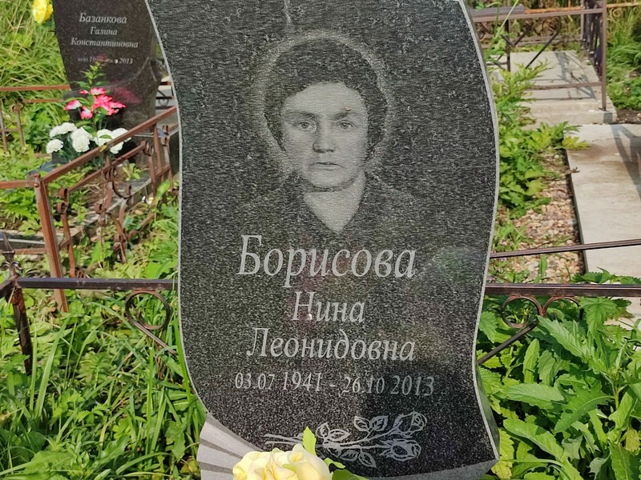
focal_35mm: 25
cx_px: 320
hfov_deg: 69.4
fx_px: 463
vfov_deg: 54.9
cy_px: 240
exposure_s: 1/732
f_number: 1.9
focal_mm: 6.04
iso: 50
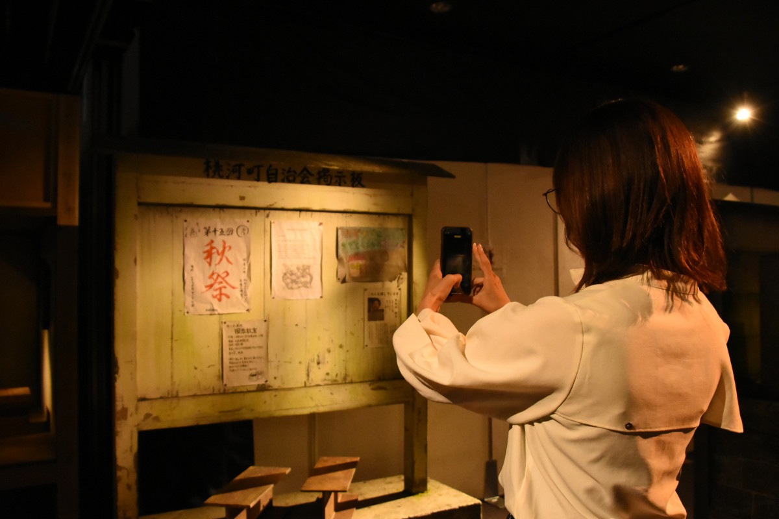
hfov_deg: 59.5
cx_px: 390
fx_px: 682
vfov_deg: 41.7
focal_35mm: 32
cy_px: 260
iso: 4500
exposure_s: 1/30
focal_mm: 21
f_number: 4.5
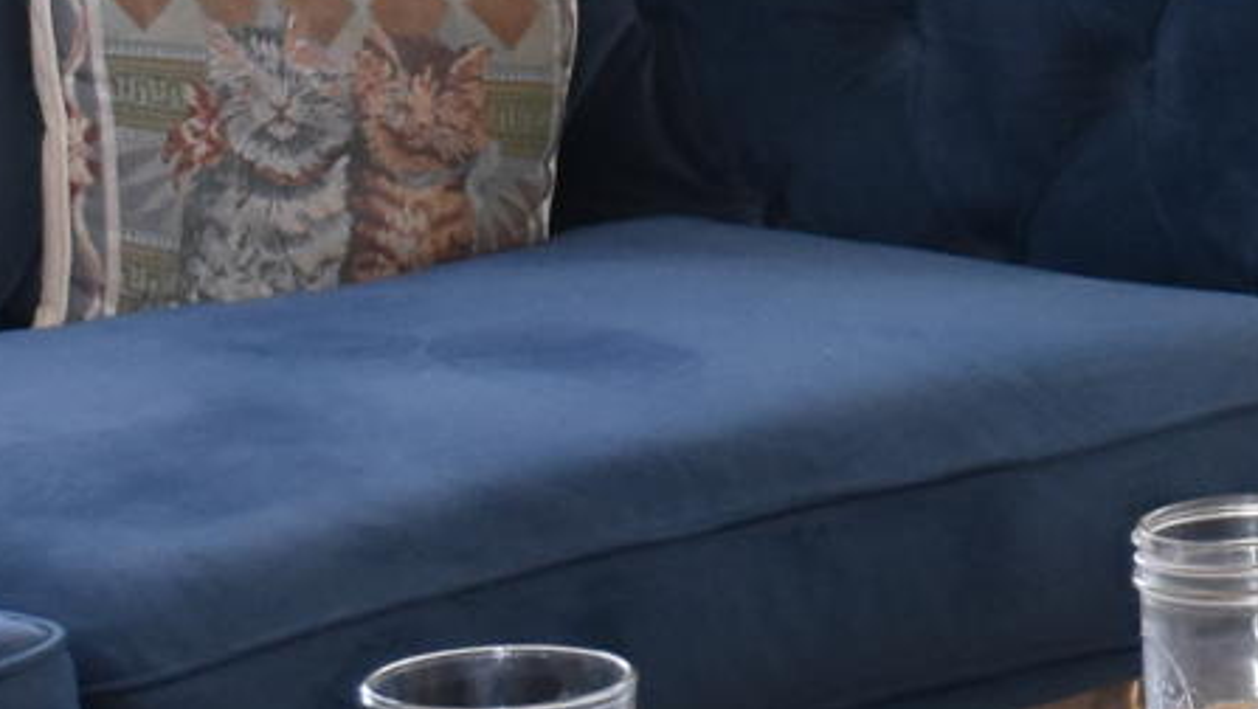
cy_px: -422
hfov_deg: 7.4
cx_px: 2040
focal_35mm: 285
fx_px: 9496
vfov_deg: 4.2
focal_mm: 27
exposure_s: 1/100
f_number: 5
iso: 800
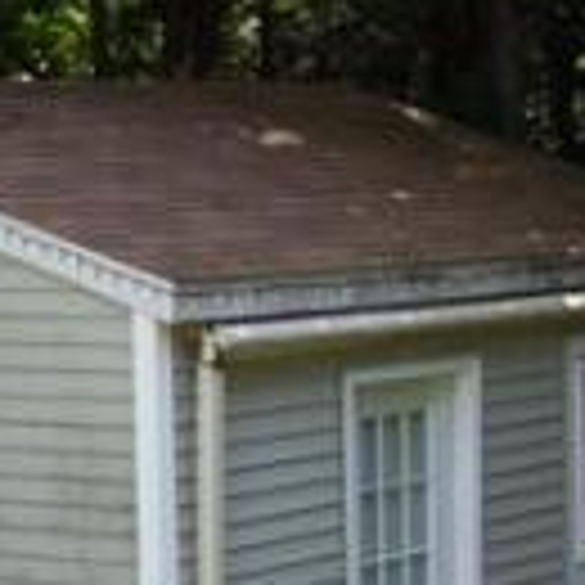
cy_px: 441
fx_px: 2715
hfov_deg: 12.2
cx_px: -4
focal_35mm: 142
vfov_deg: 12.3
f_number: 2.8
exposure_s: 1/250
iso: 69
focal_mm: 5.85
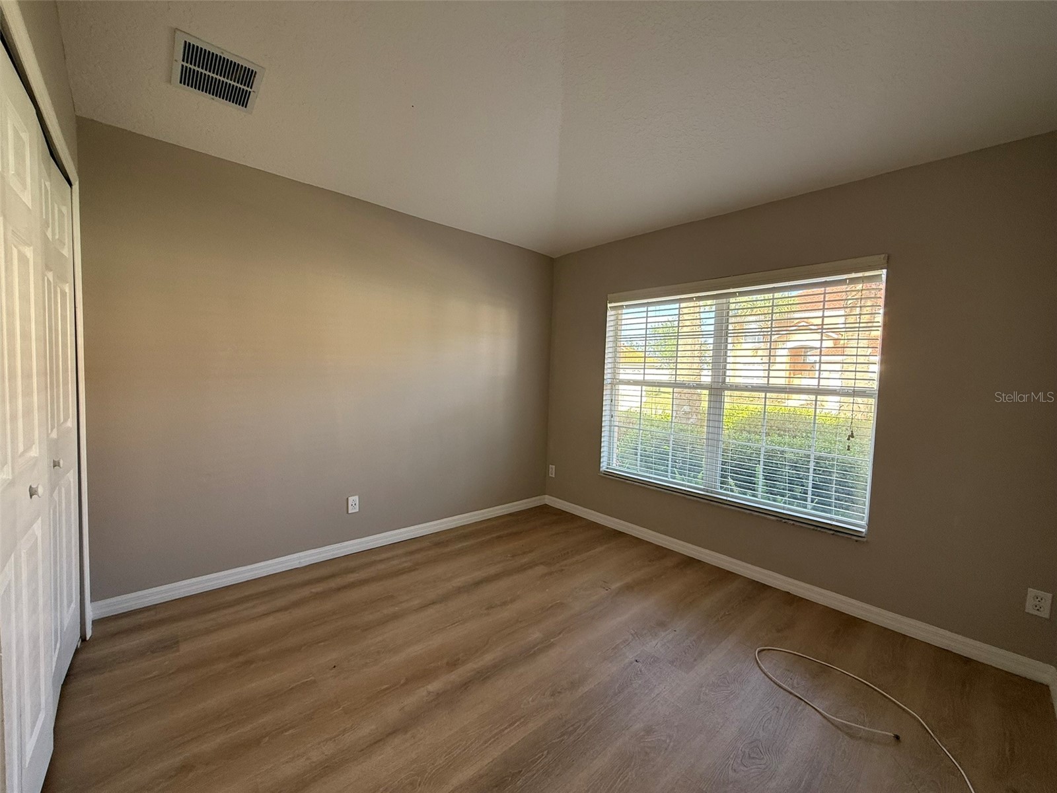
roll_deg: -2.1
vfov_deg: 85.7
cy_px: 396
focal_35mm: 14
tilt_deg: -2.9
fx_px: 427
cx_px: 528
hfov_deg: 102.1
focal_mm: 2.22
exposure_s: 1/99
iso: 80
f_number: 2.2
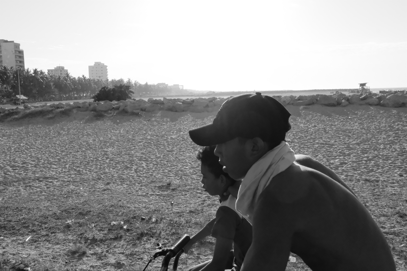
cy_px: 136
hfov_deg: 54.4
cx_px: 204
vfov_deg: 37.9
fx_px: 396
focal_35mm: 35
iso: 12800
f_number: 16
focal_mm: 23
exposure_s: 1/4000
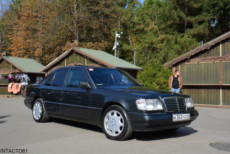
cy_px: 77
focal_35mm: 39
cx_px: 115
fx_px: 249
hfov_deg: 49.6
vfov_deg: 34.2
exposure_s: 1/250
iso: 140
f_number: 8
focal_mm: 26
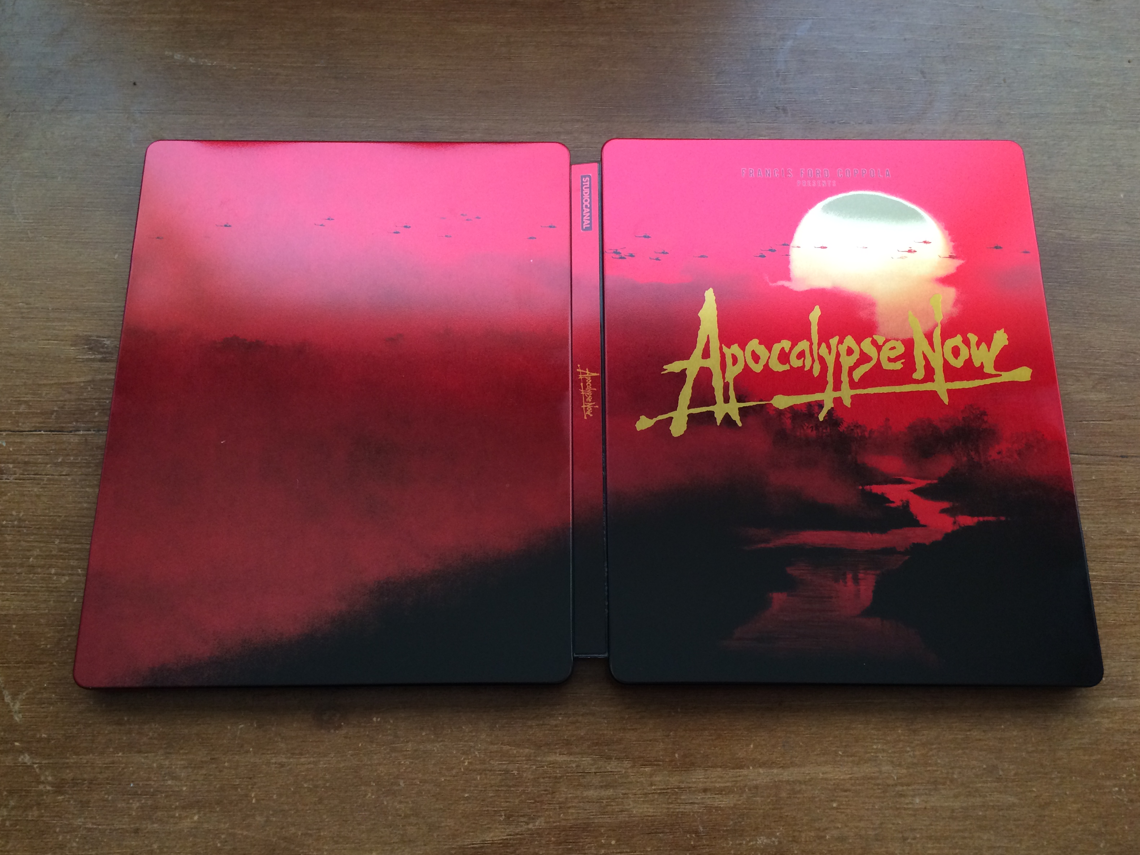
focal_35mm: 30
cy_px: 420
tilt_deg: -73.1
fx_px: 988
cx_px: 572
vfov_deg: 46.8
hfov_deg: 60.0
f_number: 2.2
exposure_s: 1/30
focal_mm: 4.15
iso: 50
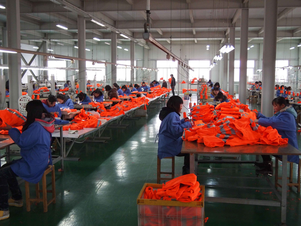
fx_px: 383
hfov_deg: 42.9
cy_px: 113
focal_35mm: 44
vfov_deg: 32.9
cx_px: 150
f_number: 4.1
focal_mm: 22
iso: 1000
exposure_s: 1/60
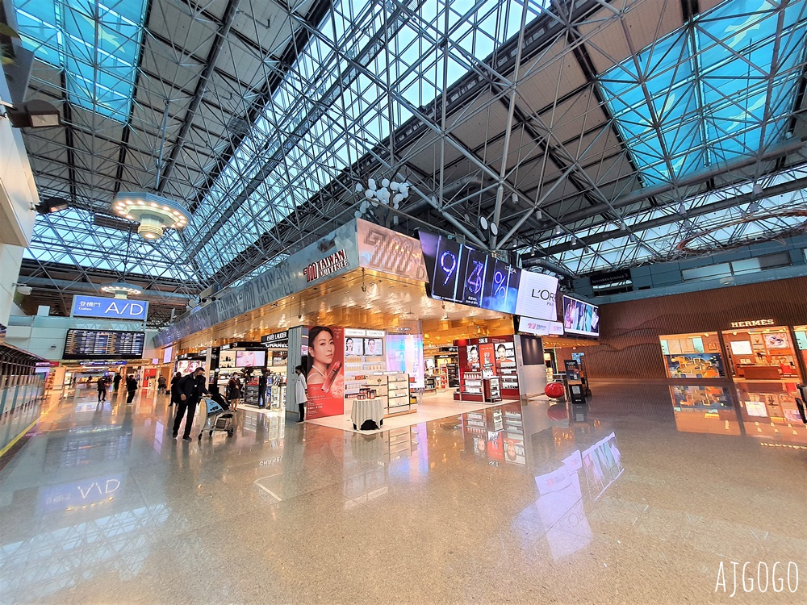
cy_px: 302
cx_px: 404
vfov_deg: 89.9
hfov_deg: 106.2
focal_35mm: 13
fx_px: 303
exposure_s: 1/60
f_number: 2.2
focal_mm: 1.74
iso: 50
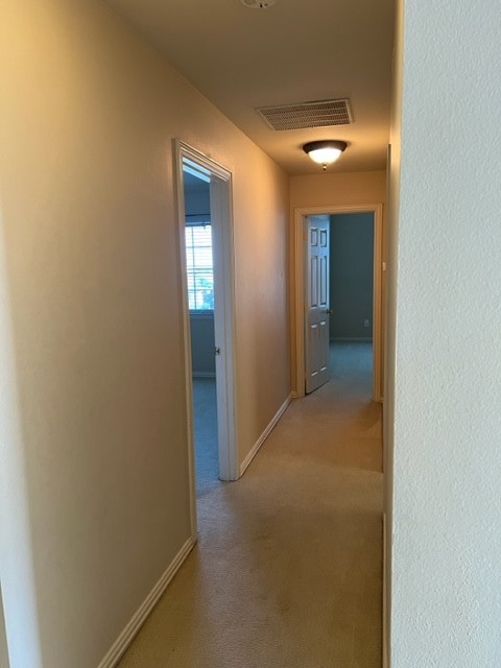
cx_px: 250
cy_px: 334
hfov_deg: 53.1
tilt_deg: -8.0
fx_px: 502
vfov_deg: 67.3
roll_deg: +1.8
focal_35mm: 26
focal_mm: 5.7
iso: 160
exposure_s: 1/60
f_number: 1.5
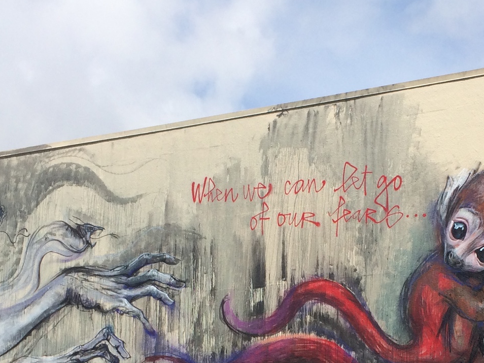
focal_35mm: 76
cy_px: 390
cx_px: 323
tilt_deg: +8.0
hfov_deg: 25.5
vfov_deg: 18.7
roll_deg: +0.3
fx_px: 1062
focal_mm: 4.15
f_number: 2.2
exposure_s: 1/2740
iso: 32
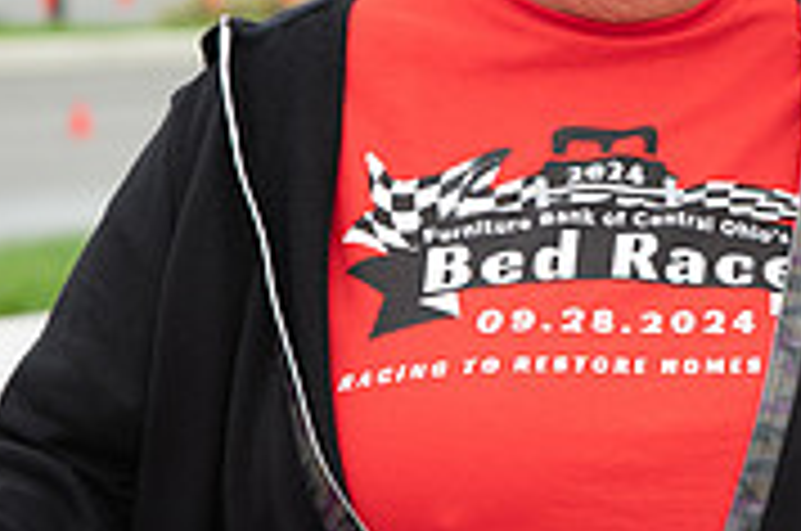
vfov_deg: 6.8
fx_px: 4486
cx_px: 909
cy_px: 144
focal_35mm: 202
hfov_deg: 10.1
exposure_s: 1/160
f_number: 3.5
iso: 640
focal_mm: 62
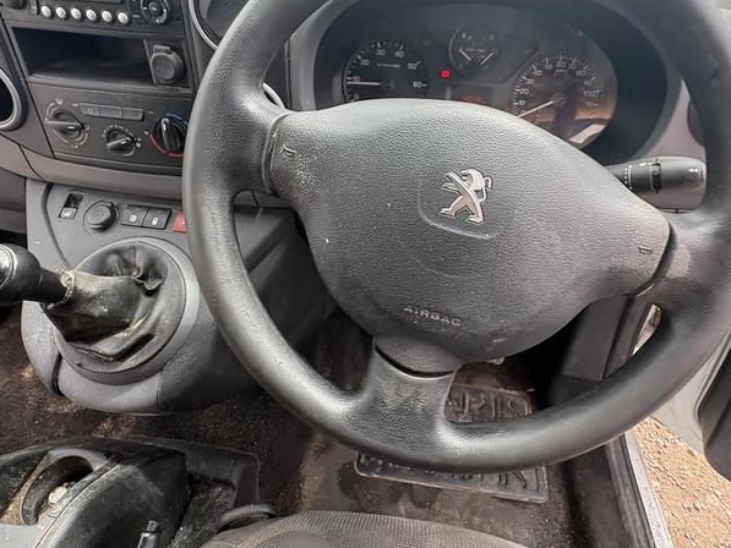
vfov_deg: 63.0
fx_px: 444
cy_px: 226
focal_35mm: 21
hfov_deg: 78.9
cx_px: 388
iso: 64
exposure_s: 1/159
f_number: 2.2
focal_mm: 2.22
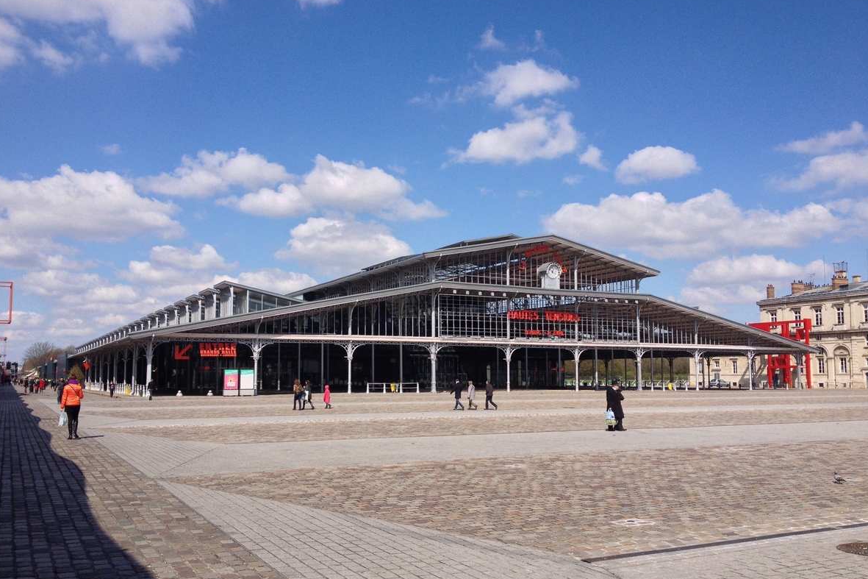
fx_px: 892
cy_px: 309
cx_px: 434
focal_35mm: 37
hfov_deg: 51.9
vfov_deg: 35.9
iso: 50
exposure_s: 1/2123
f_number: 2.4
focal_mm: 4.28
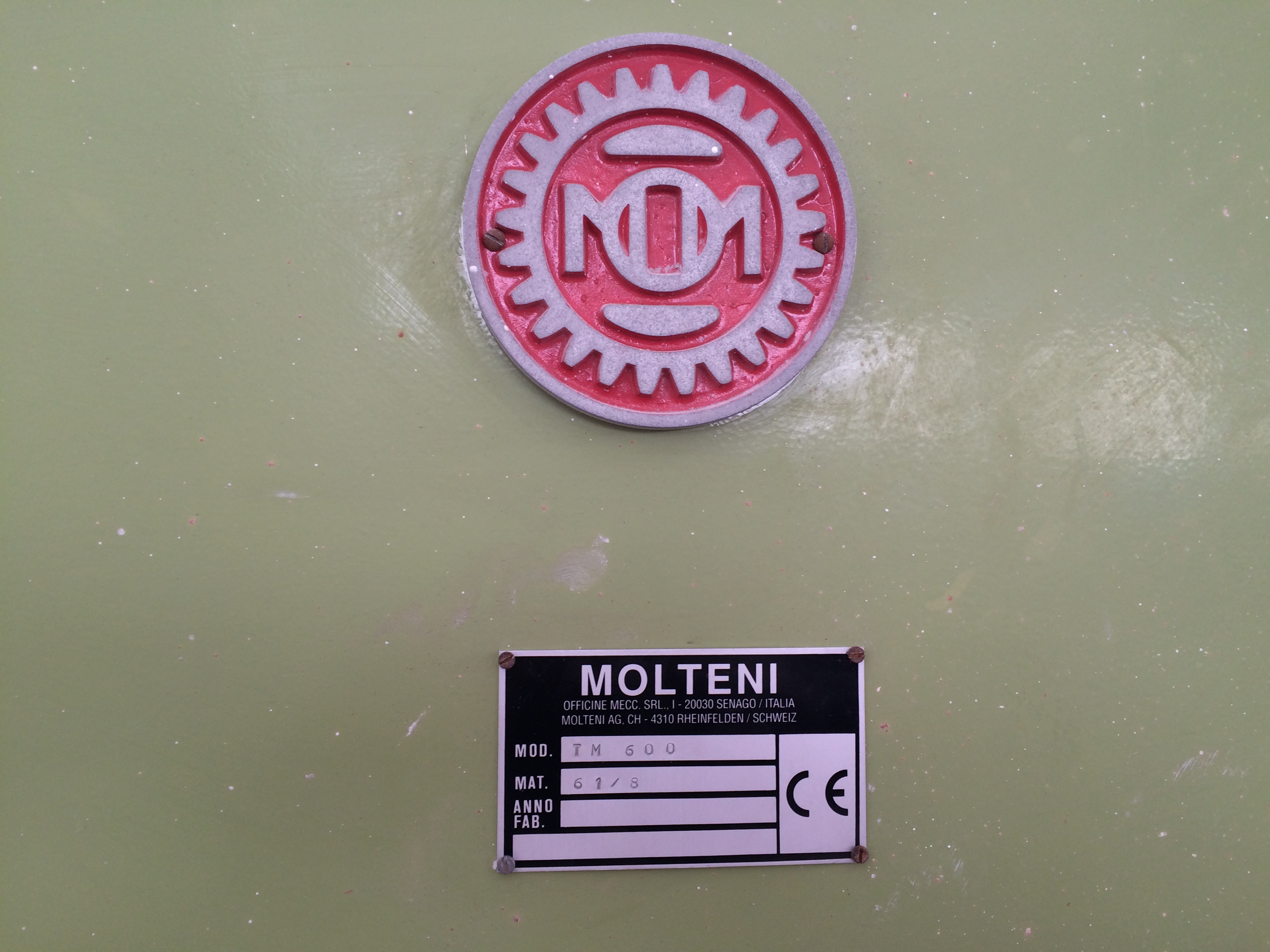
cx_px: 635
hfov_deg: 61.7
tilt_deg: +1.8
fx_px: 1064
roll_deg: -1.7
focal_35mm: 29
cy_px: 476
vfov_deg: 48.2
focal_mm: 4.15
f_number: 2.2
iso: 50
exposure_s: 1/50
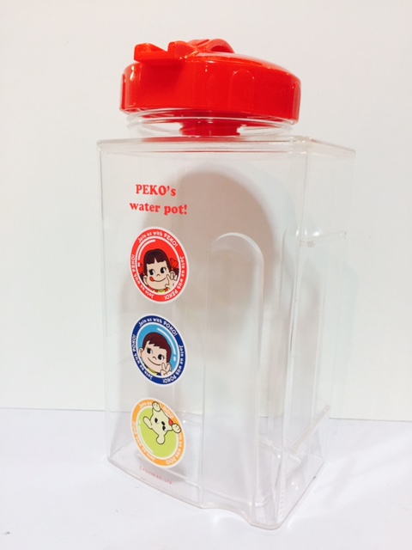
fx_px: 460
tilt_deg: -8.2
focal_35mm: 29
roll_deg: -1.5
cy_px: 275
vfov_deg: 61.7
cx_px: 206
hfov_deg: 48.2
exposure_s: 1/33
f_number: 2.2
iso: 64
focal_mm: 4.15
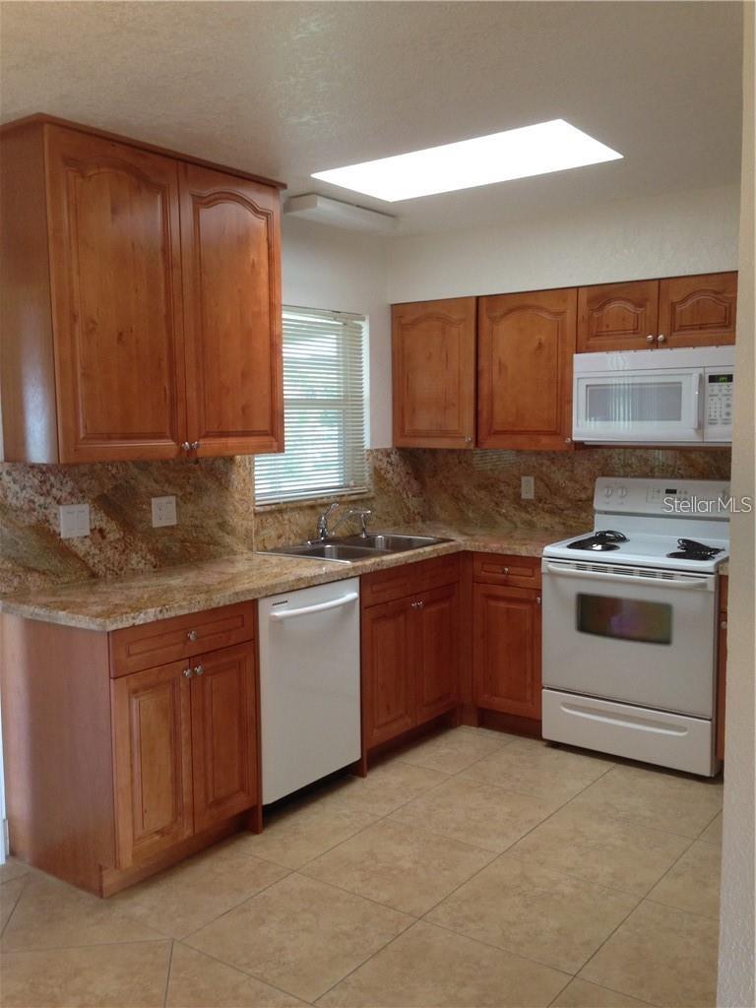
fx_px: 961
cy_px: 504
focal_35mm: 33
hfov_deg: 42.9
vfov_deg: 55.4
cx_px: 378
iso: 125
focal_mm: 4.12
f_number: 2.4
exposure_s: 1/20
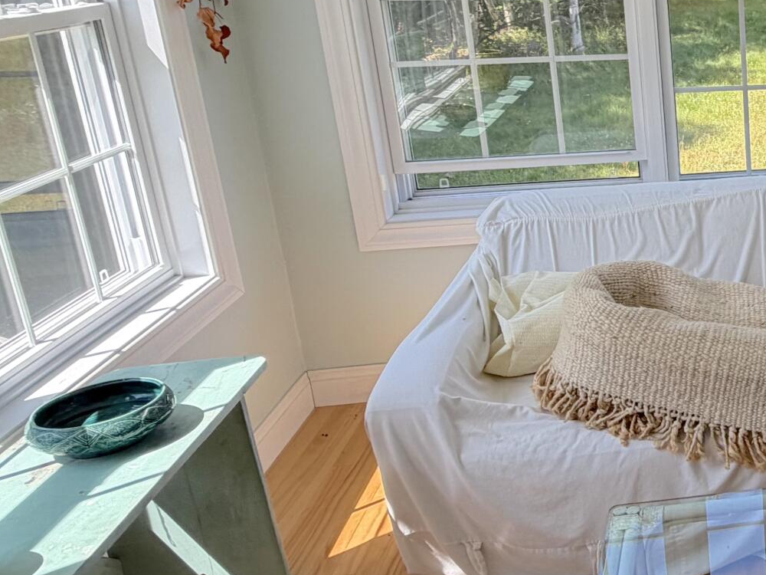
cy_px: 190
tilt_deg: -15.9
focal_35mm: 42
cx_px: 892
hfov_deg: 36.1
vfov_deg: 34.0
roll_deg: +1.1
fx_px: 929
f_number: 2.2
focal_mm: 2.22
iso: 40
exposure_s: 1/193
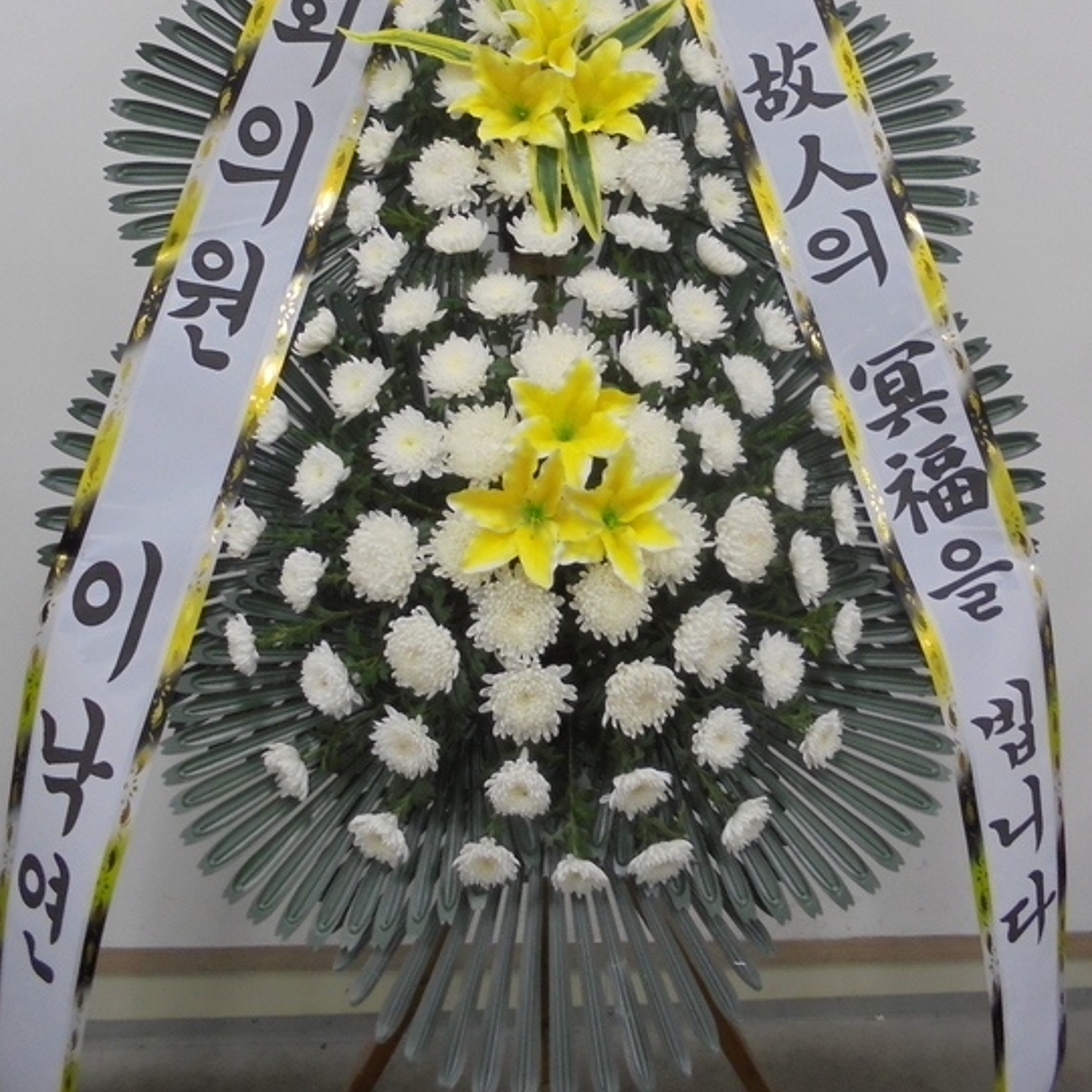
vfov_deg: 47.2
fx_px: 1213
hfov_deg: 48.4
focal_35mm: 34
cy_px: 317
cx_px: 559
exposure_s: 1/30
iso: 160
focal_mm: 4.6
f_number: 3.5
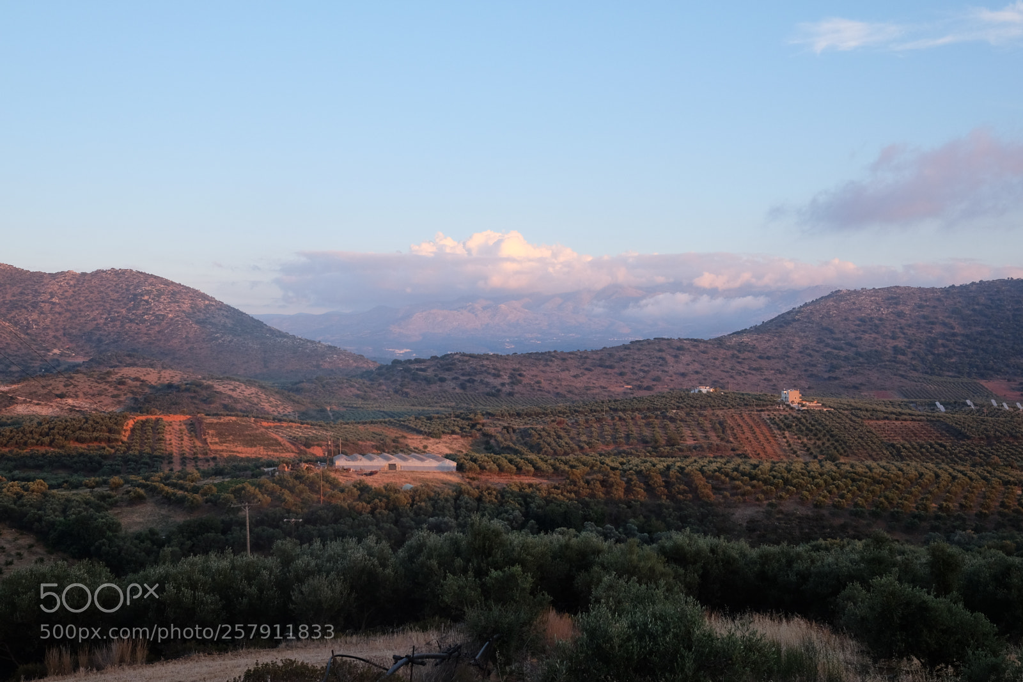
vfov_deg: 37.9
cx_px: 512
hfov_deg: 54.4
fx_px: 995
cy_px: 341
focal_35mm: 35
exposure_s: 1/150
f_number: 8
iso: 800
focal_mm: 23
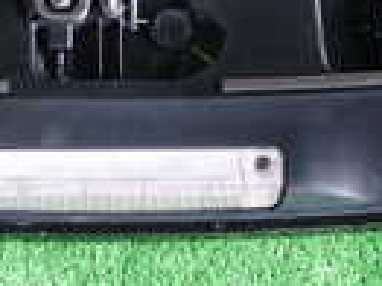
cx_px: 76
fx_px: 1819
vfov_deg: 8.9
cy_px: -3
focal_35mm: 165
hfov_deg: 11.9
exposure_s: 1/40
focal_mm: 6.37
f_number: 2.5
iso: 200
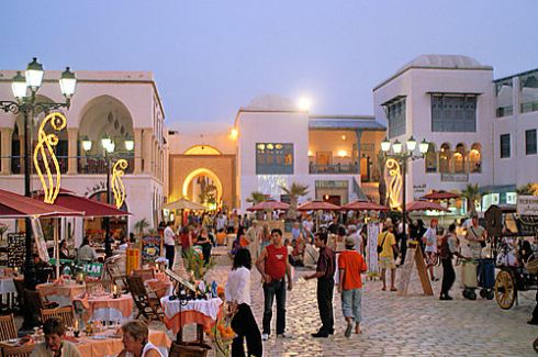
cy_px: 178
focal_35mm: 42
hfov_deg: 46.5
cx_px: 269
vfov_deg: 31.8
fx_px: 627
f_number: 4
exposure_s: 1/25
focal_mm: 28
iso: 400
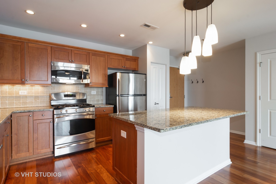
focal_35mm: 18
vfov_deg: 67.4
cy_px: 92
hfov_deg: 90.0
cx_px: 138
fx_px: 138
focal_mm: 12
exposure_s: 1/2.5
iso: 200
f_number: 8
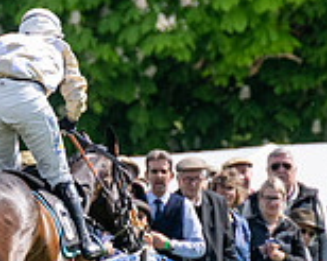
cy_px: 244
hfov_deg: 1.1
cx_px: 39
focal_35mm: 1736
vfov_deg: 0.9
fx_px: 16790
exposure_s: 1/2500
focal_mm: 280
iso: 400
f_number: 4
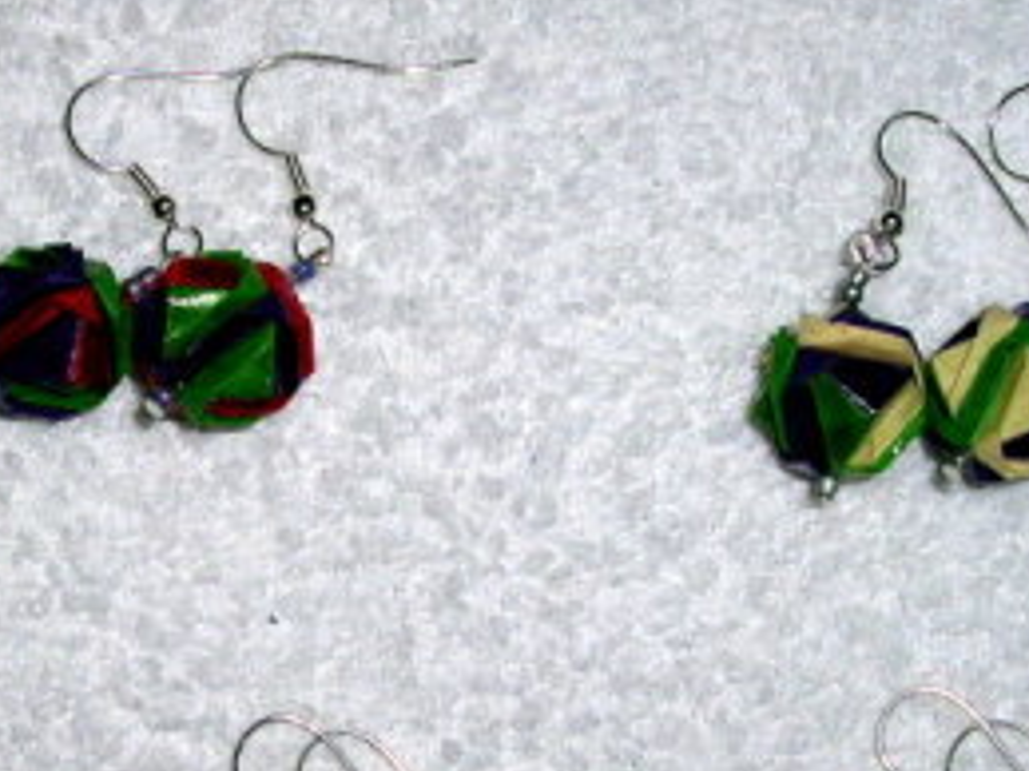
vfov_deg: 16.5
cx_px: 203
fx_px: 2644
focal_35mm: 89
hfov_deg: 21.7
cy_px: 612
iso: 50
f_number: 5.3
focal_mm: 7.3
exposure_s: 1/60.1
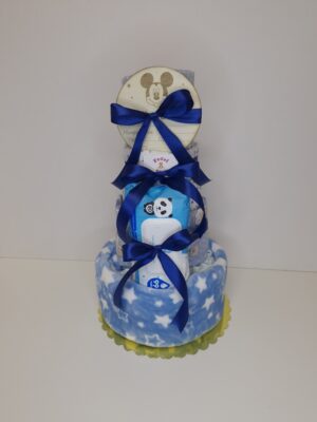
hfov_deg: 58.9
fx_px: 281
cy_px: 211
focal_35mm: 23
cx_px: 158
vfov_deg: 73.9
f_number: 1.8
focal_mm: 5.54
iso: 100
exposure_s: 1/100
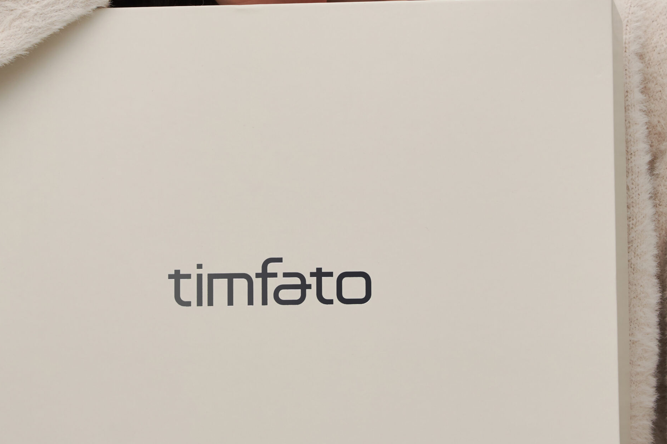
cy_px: 101
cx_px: 301
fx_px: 3594
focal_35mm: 194
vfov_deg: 7.1
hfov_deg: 10.6
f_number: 6.3
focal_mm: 65
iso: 250
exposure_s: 1/160
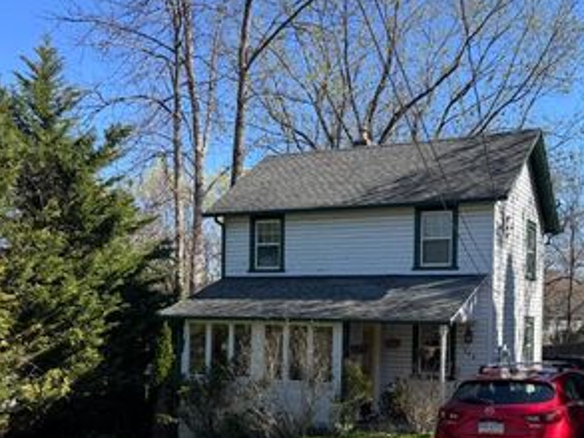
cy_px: 326
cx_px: 385
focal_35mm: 41
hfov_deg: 45.1
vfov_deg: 34.5
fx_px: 692
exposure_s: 1/2331
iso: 80
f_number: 1.78
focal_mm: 6.76
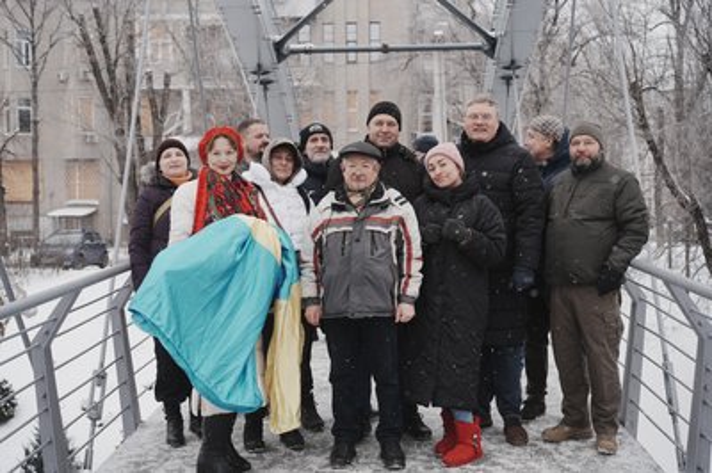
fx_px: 949
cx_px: 356
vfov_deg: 28.0
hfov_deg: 41.1
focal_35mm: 48
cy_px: 236
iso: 100
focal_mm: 48
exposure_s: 1/320
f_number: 4.5
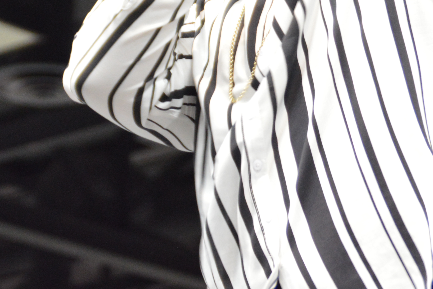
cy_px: 40
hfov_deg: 10.4
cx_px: 269
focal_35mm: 198
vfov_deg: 6.9
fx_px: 2384
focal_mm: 55
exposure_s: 1/60
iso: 1400
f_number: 4
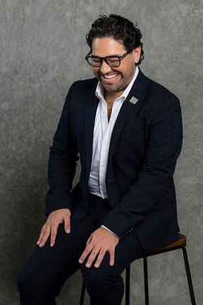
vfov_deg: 21.9
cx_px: 107
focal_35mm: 93
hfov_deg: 14.7
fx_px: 787
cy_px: 142
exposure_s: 1/200
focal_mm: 85
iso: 125
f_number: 5
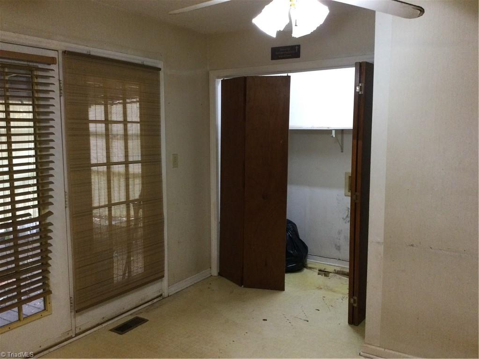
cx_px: 240
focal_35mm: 31
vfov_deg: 45.4
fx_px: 429
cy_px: 180
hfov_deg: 58.4
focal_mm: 3.3
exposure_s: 1/30
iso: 125
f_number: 2.4
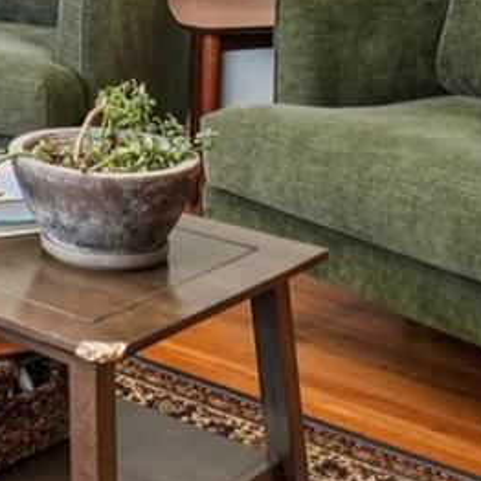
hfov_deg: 17.7
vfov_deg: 18.3
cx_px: -288
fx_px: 1346
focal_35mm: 86
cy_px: -206
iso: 400
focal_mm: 11
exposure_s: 1/50
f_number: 8
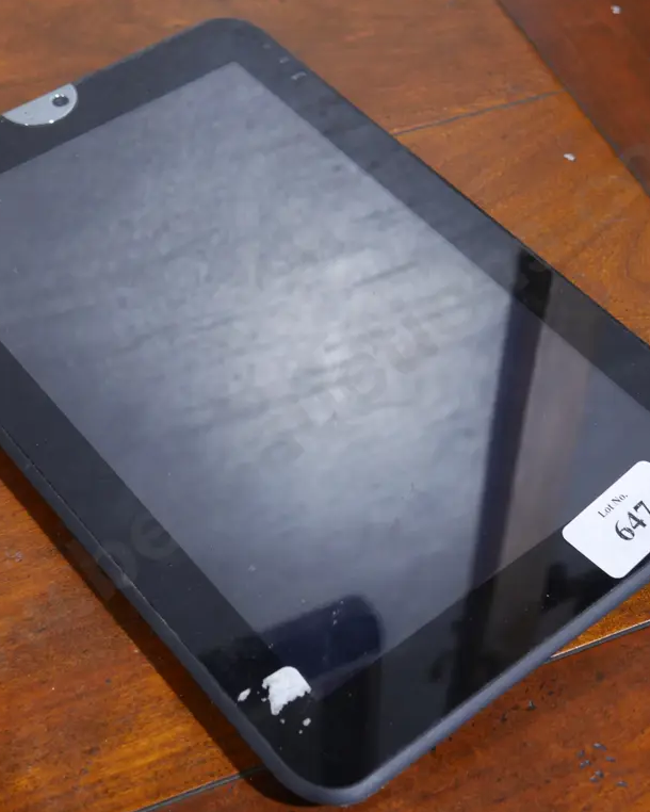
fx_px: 1514
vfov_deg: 30.0
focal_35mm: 63
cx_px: 325
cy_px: 405
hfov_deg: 24.2
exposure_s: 1/60
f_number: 5.2
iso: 1000
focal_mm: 24
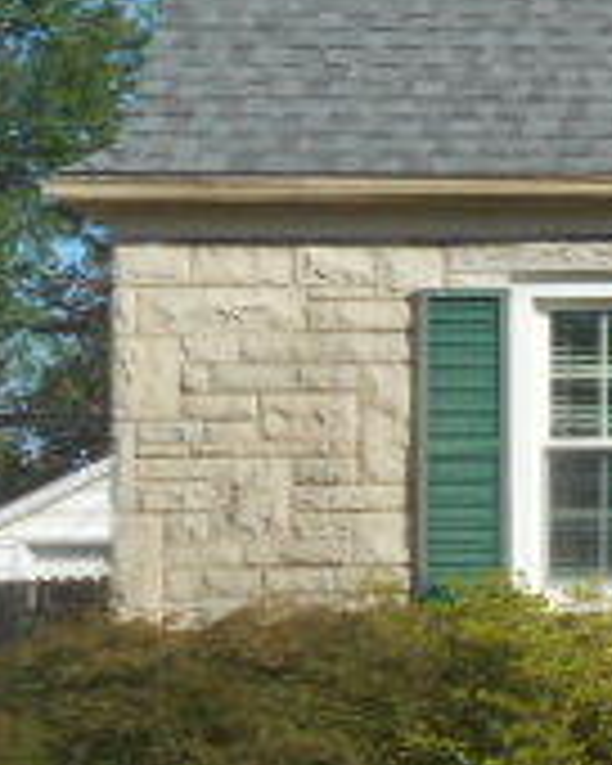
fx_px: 3079
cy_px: 297
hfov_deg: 10.2
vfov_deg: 14.2
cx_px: 1328
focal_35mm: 136
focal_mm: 6.7
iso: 80
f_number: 3.9
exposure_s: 1/640
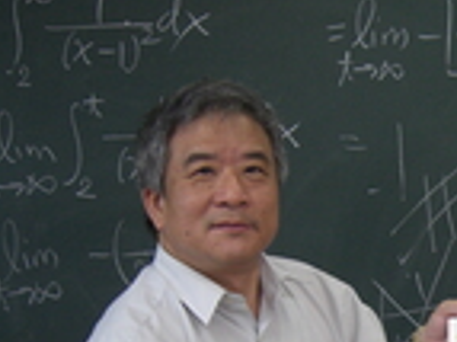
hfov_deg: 20.1
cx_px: 505
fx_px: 1227
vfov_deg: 15.4
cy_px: 392
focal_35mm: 93
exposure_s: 1/40
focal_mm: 7.9
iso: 200
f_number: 2.8
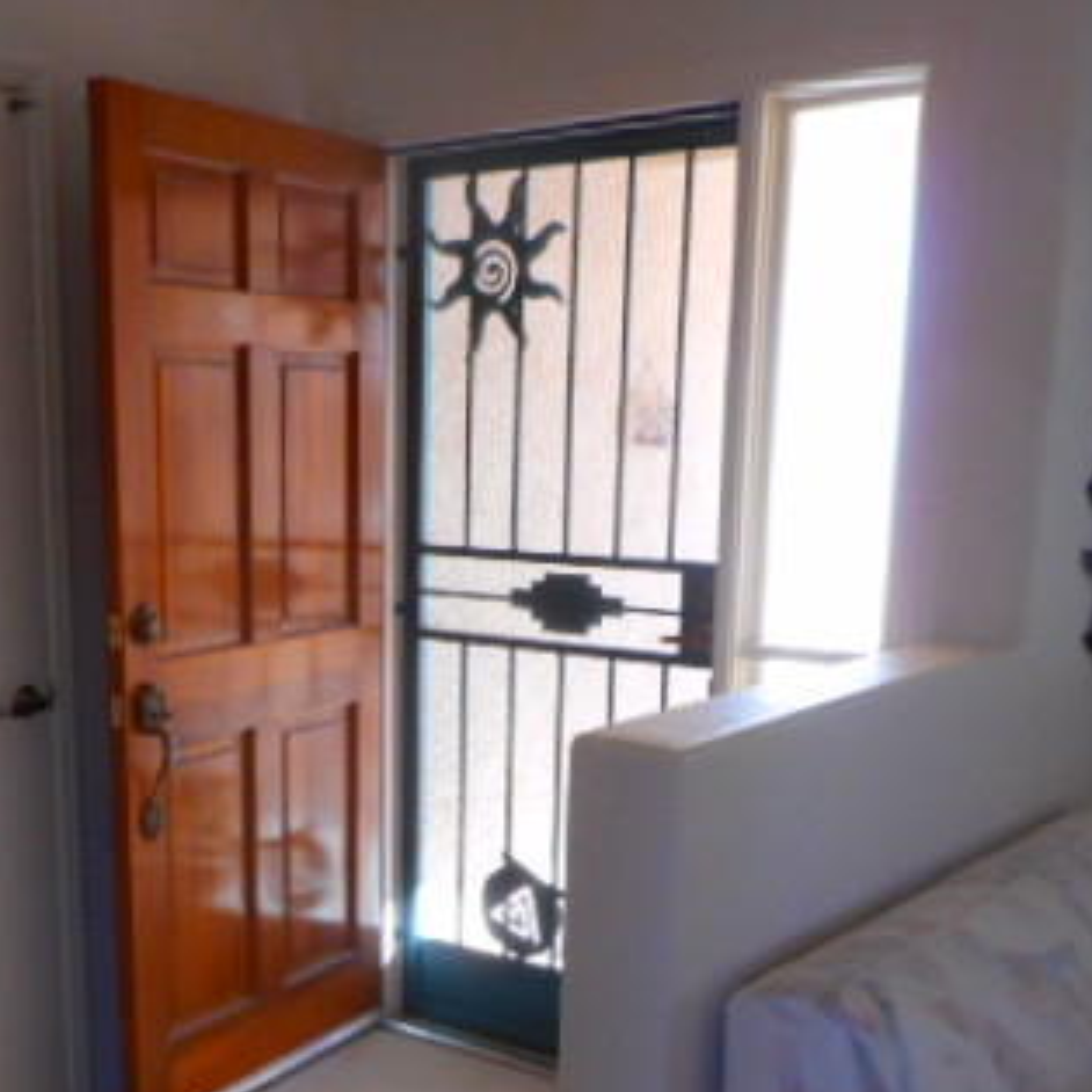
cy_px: 824
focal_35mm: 45
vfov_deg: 36.6
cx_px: 379
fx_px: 1606
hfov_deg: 37.2
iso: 200
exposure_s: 1/30
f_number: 3.7
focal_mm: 4.5
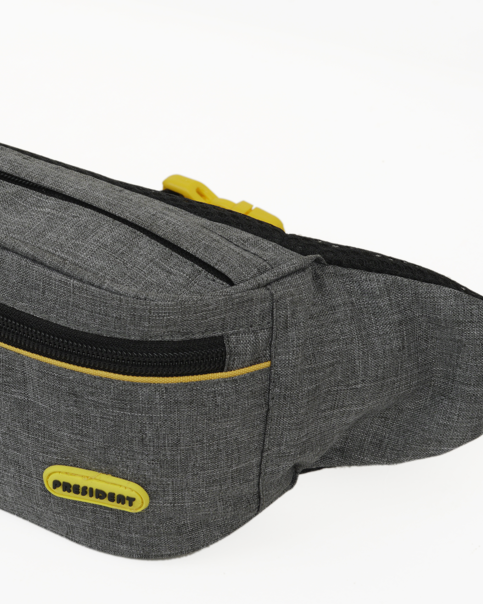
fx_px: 1269
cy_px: 302
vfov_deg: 26.8
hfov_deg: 21.4
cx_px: 116
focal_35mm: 71
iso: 800
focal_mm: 50
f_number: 14
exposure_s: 1/160
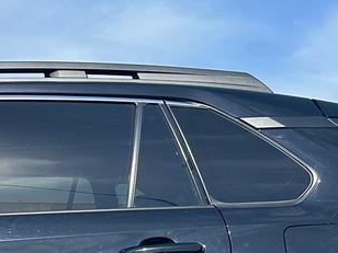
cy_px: 447
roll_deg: -2.1
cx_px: -145
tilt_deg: -5.3
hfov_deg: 16.8
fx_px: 1055
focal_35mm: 108
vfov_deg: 12.6
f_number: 1.5
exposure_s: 1/3165
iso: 50
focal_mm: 5.7
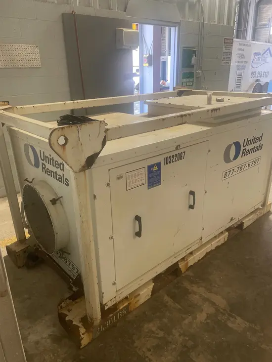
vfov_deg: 67.3
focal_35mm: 26
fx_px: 272
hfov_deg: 53.1
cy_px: 181
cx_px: 136
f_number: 1.6
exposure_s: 1/60
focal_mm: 4.2
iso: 200
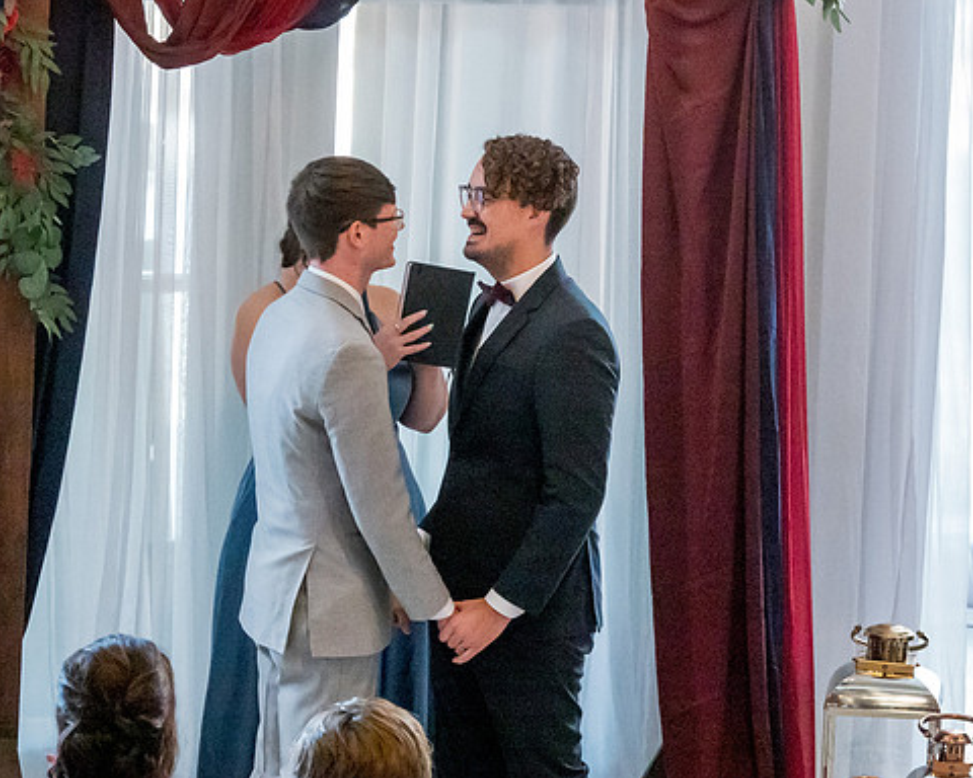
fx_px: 4147
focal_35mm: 144
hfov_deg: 13.4
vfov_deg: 10.7
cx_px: 438
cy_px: 390
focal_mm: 46.41
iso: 5000
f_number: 4
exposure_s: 1/160
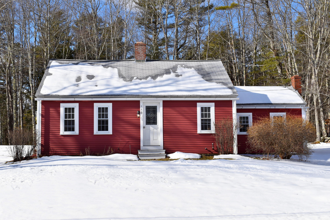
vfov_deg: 28.9
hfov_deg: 42.3
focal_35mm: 46
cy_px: 110
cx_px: 165
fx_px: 426
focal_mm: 31
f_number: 11
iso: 200
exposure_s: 1/500
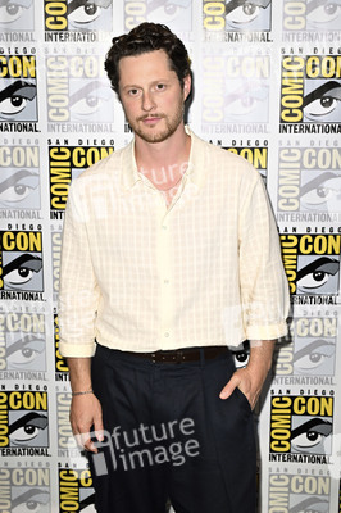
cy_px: 256
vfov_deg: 40.4
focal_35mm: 49
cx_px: 170
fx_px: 697
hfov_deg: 27.5
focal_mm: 49
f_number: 5.6
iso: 2000
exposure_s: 1/250
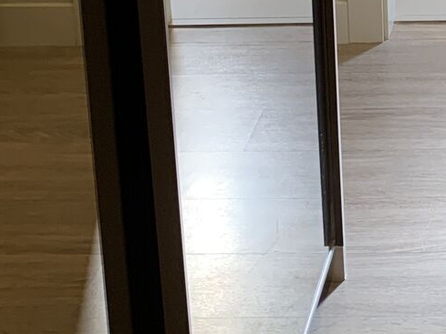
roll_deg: +1.4
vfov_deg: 13.5
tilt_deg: -14.3
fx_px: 1315
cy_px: -198
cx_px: 574
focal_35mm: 102
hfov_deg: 18.0
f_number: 1.8
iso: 64
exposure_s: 1/60
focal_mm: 4.25
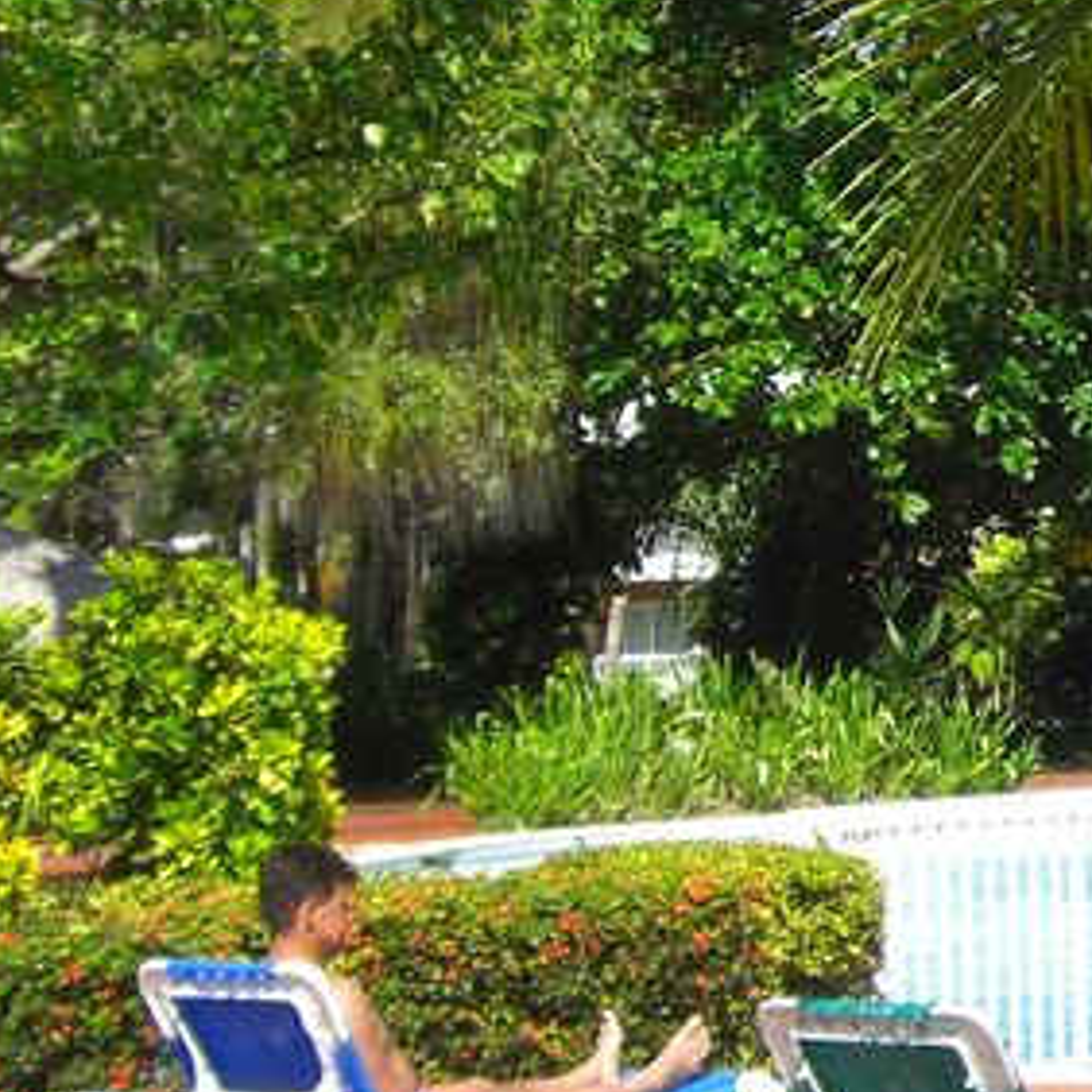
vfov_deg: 14.2
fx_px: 4354
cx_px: 1592
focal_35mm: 122
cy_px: 252
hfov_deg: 13.5
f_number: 8
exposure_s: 1/160
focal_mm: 6.2
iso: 100
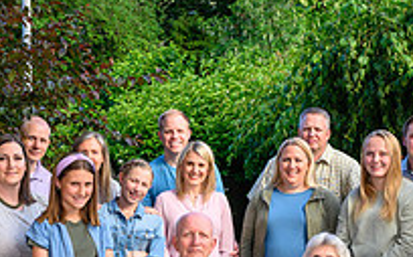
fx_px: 1304
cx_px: 296
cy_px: 295
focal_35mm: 116
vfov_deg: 11.1
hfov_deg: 17.9
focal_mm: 40
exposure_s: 1/640
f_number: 7.1
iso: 400
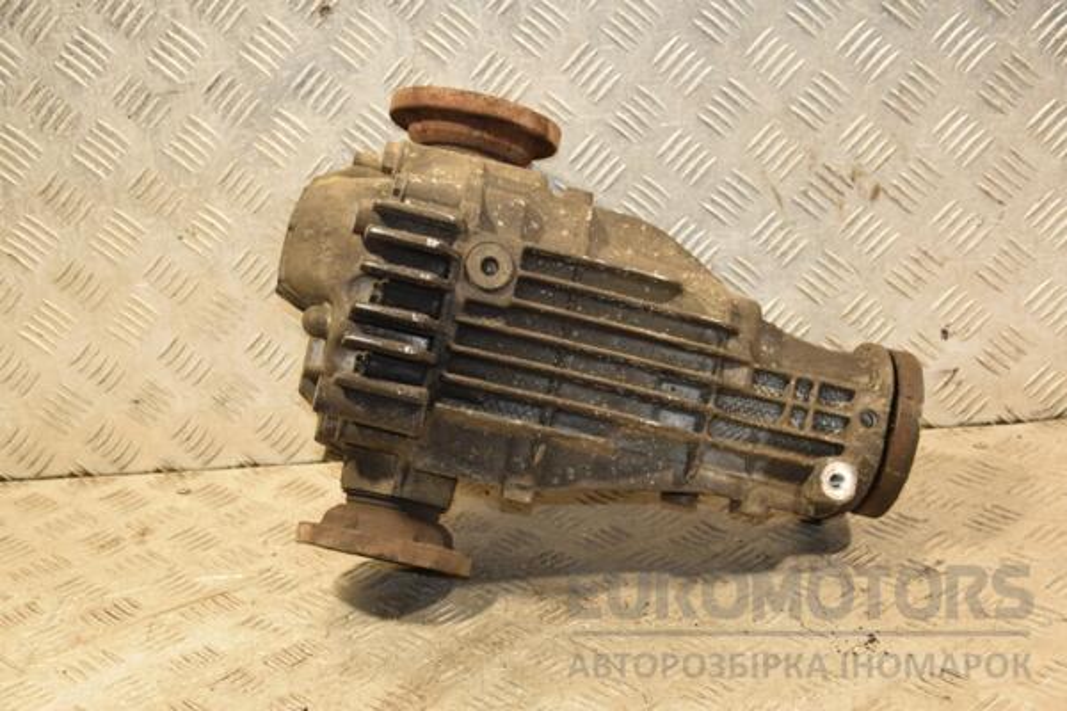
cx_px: 534
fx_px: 2000
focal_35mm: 68
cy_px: 356
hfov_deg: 29.9
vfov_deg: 20.2
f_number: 4.8
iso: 800
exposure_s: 1/100
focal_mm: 45
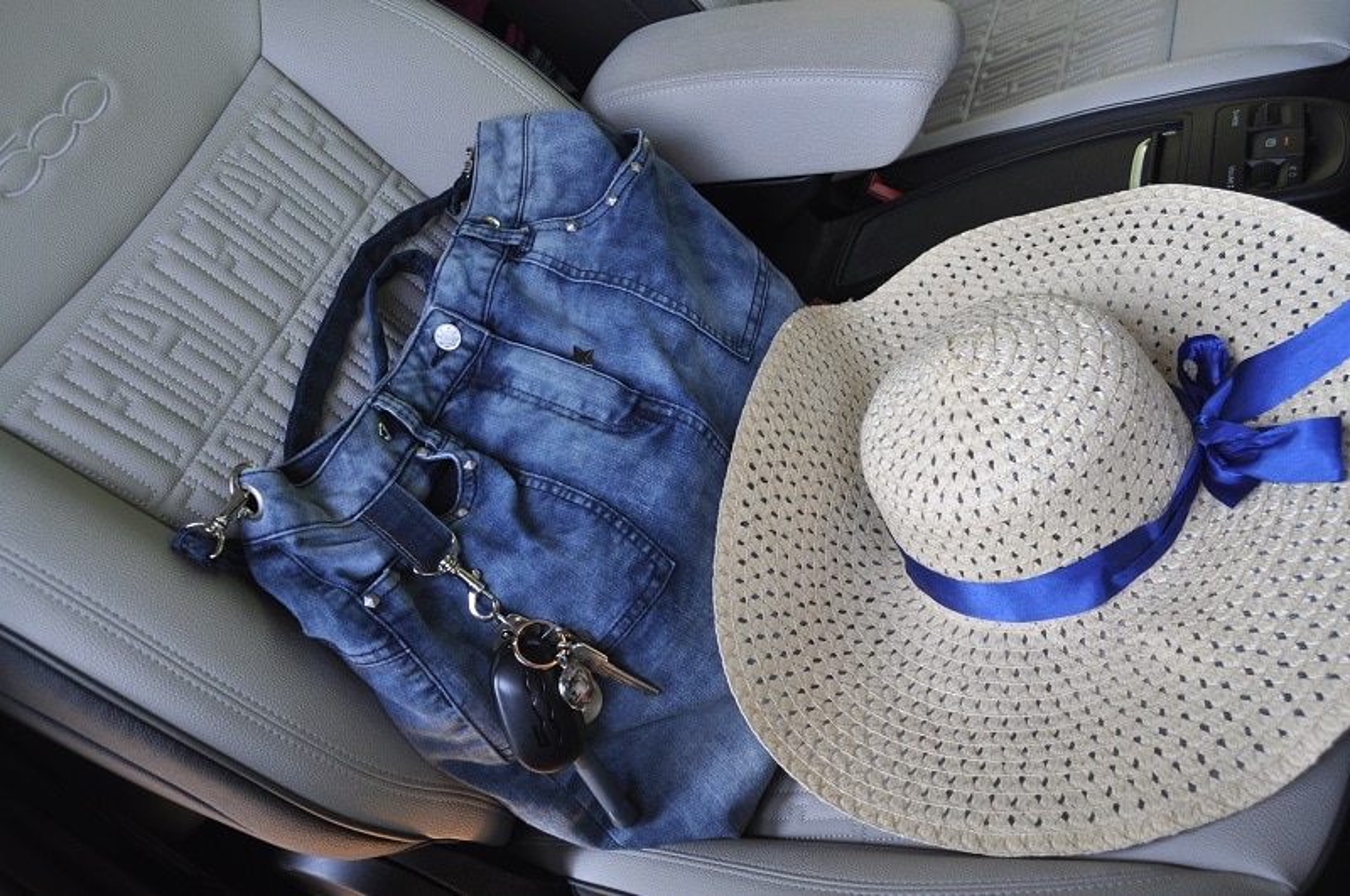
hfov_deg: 57.3
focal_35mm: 33
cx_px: 675
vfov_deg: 39.9
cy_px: 448
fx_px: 1236
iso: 400
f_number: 5
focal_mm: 22
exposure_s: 1/100
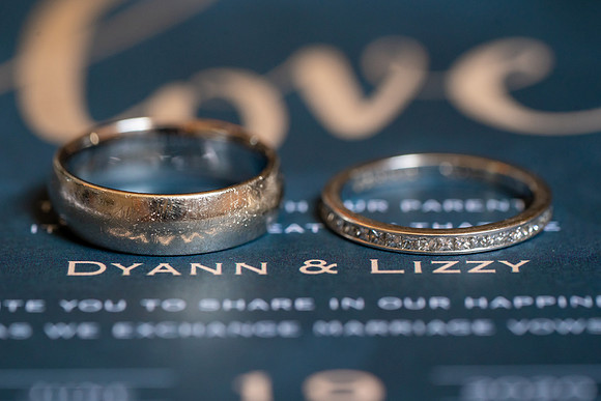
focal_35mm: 91
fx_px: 1519
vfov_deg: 15.0
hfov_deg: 22.4
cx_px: 300
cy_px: 200
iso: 2000
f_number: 5.6
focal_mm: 90
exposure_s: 1/100
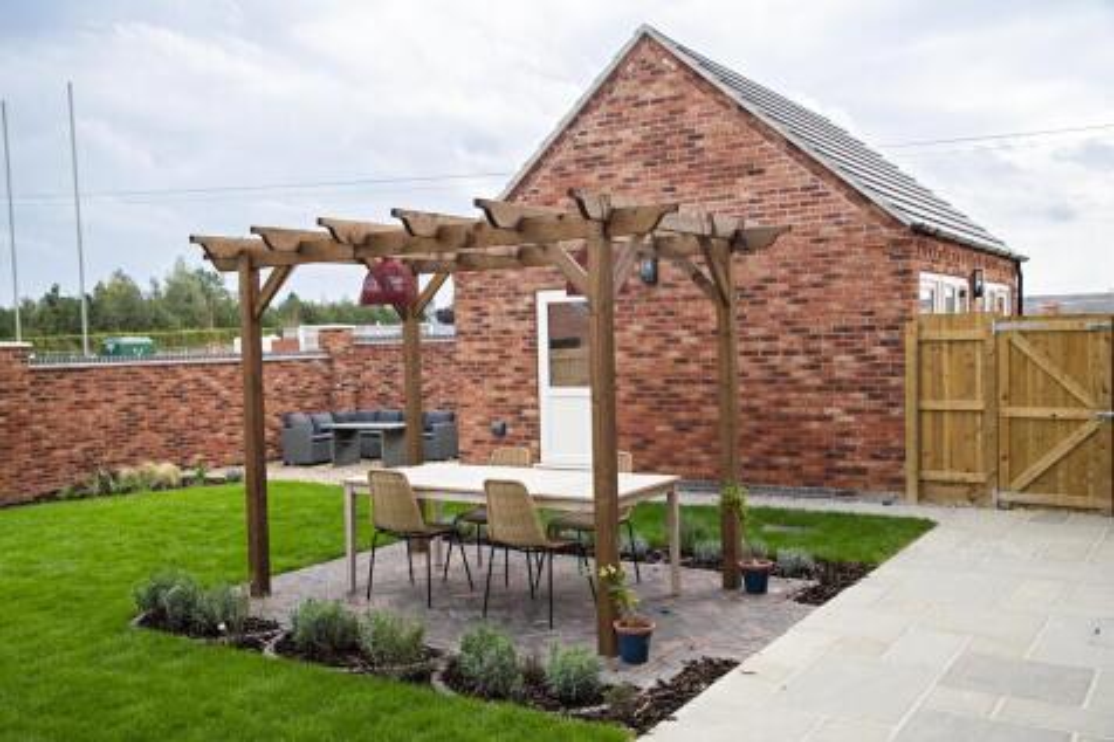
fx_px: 990
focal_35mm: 32
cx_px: 557
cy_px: 371
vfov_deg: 41.1
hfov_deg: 58.7
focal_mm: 32
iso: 800
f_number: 9
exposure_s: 1/500
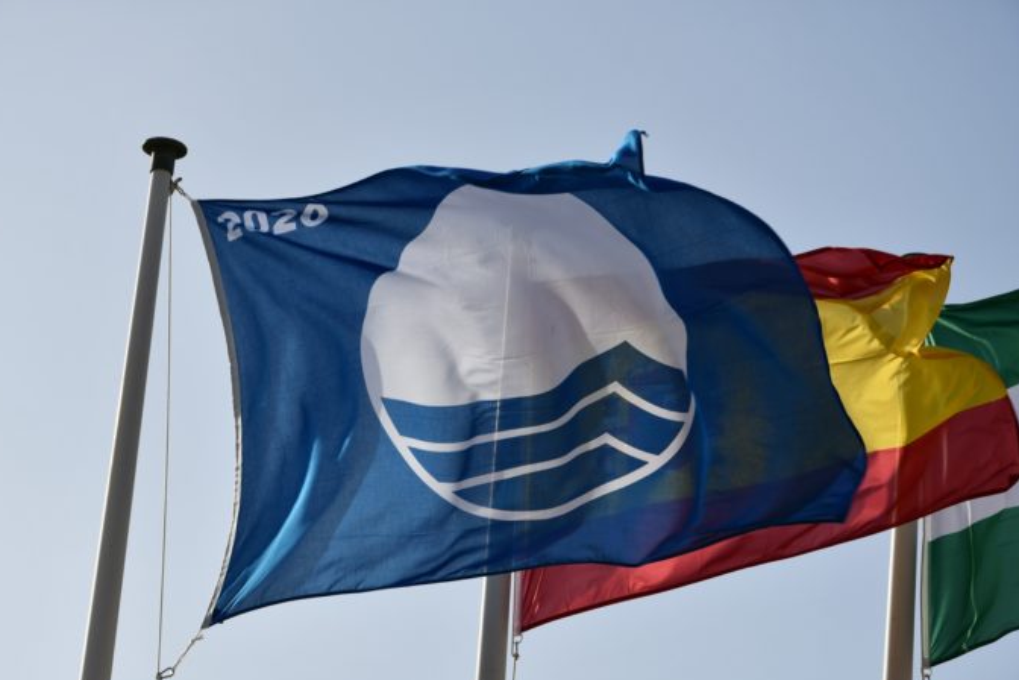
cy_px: 351
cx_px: 506
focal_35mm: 116
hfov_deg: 17.6
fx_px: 3283
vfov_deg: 11.8
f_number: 8
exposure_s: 1/500
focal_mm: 75
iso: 110
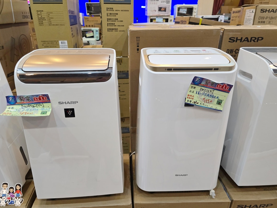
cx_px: 134
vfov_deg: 56.8
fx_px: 192
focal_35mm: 24
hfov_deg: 71.6
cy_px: 106
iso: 500
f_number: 1.7
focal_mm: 6.3
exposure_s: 1/120
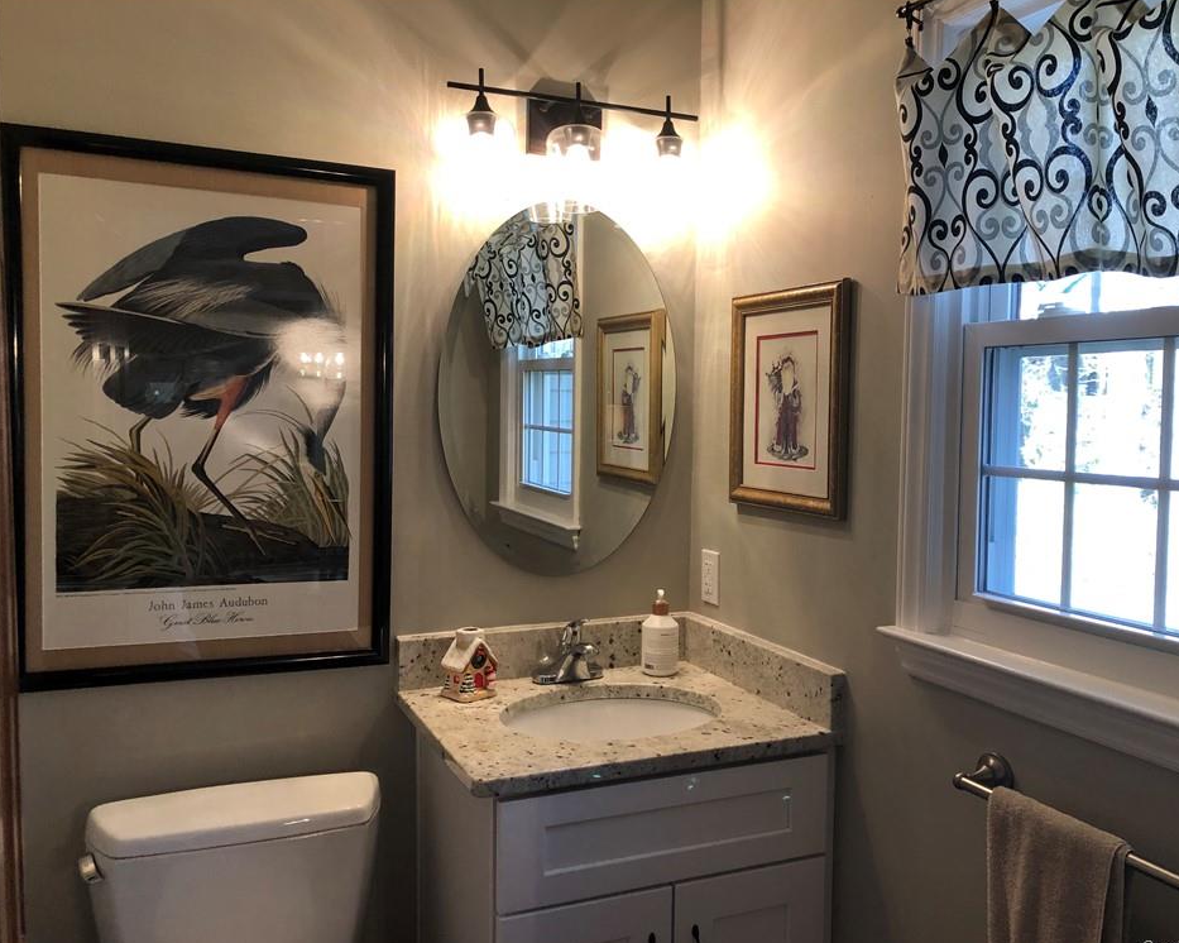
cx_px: 641
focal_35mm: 30
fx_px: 1047
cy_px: 474
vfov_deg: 48.5
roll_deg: -1.0
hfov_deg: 58.7
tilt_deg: -4.5
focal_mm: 3.99
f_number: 1.8
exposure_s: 1/30
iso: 40
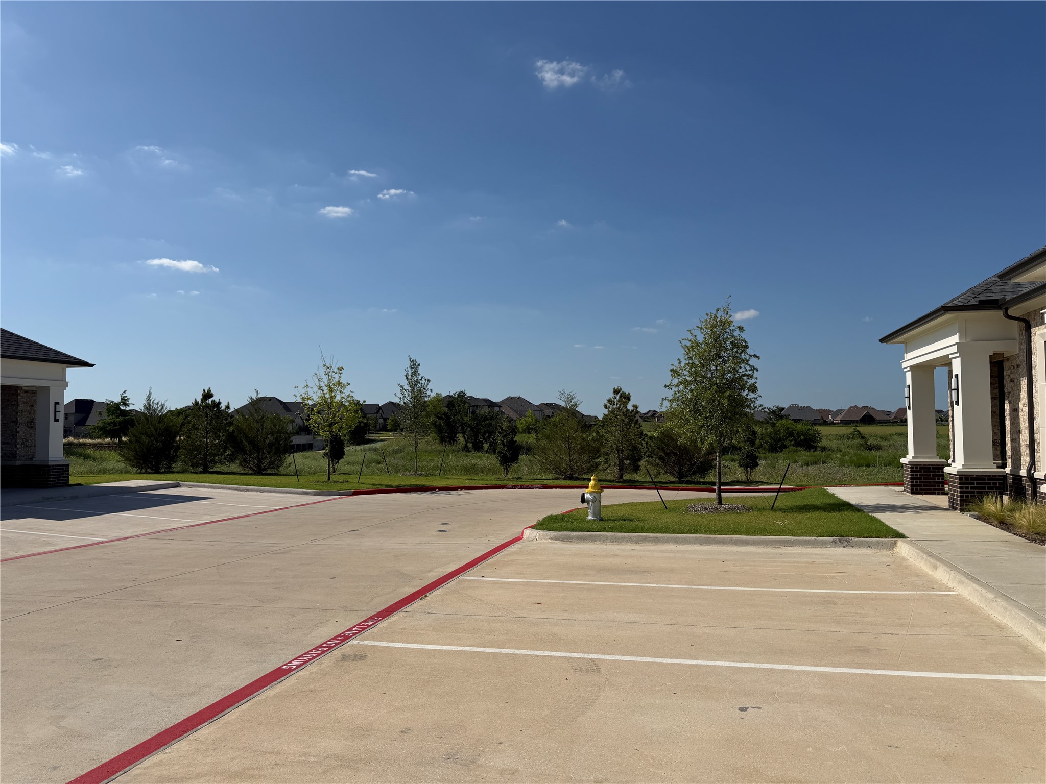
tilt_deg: +2.2
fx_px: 725
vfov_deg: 56.8
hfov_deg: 71.6
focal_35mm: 24
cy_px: 392
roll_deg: -2.7
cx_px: 523
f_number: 1.78
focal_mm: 6.76
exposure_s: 1/11905
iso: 80
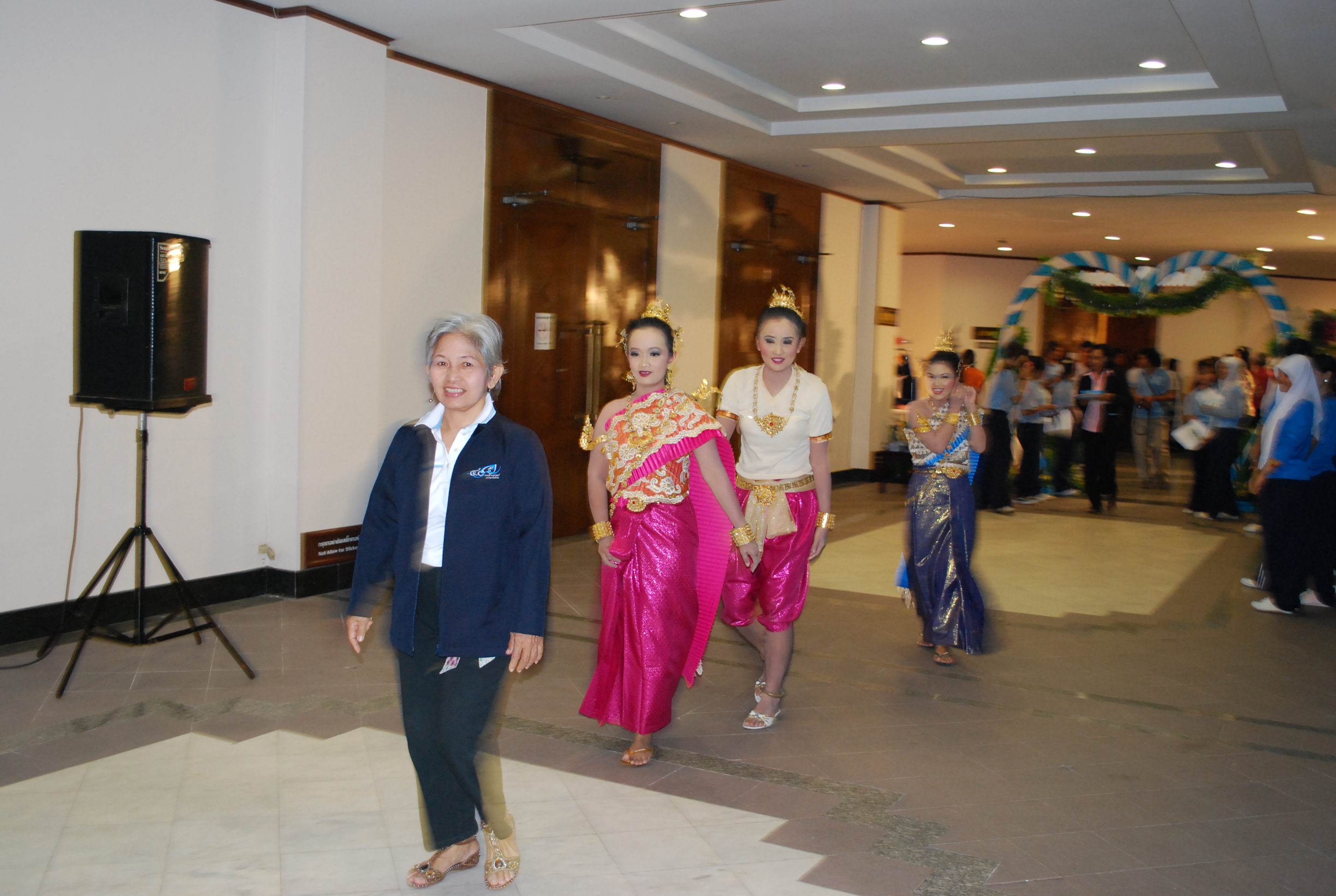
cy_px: 448
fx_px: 1339
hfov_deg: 53.0
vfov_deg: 37.0
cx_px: 668
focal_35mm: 36
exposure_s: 1/10
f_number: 4.2
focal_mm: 24
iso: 800
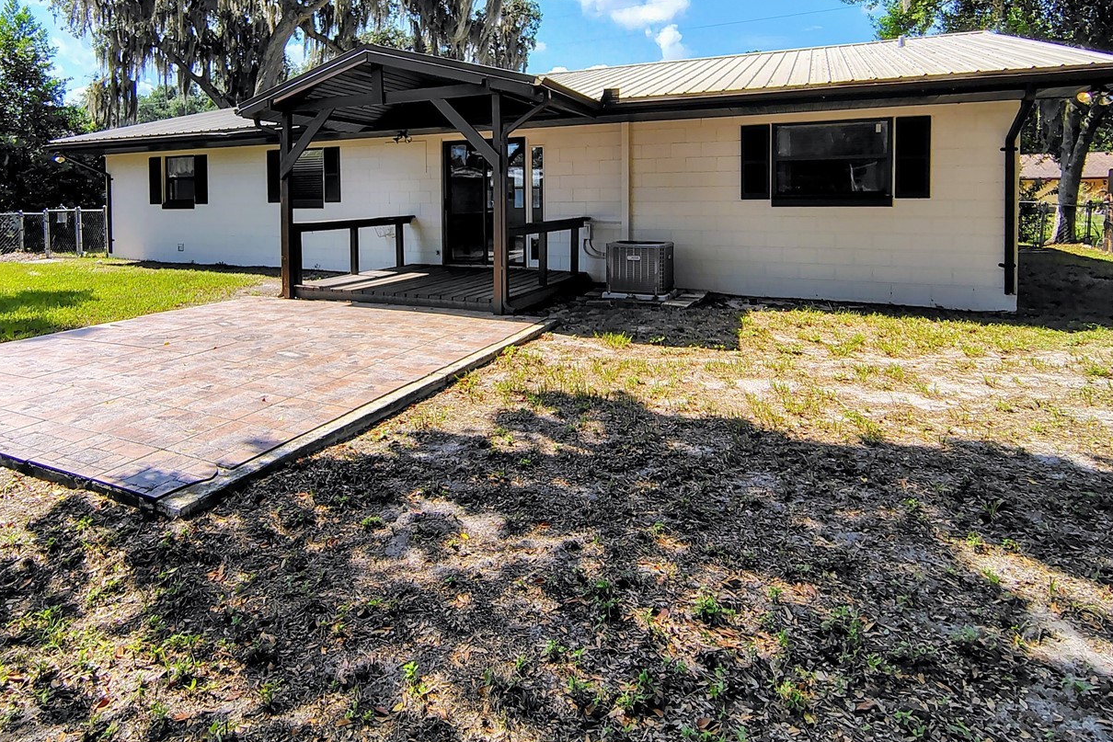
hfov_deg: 77.9
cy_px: 215
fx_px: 680
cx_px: 457
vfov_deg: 55.3
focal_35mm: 22
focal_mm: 2.13
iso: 100
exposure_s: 1/649
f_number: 2.2
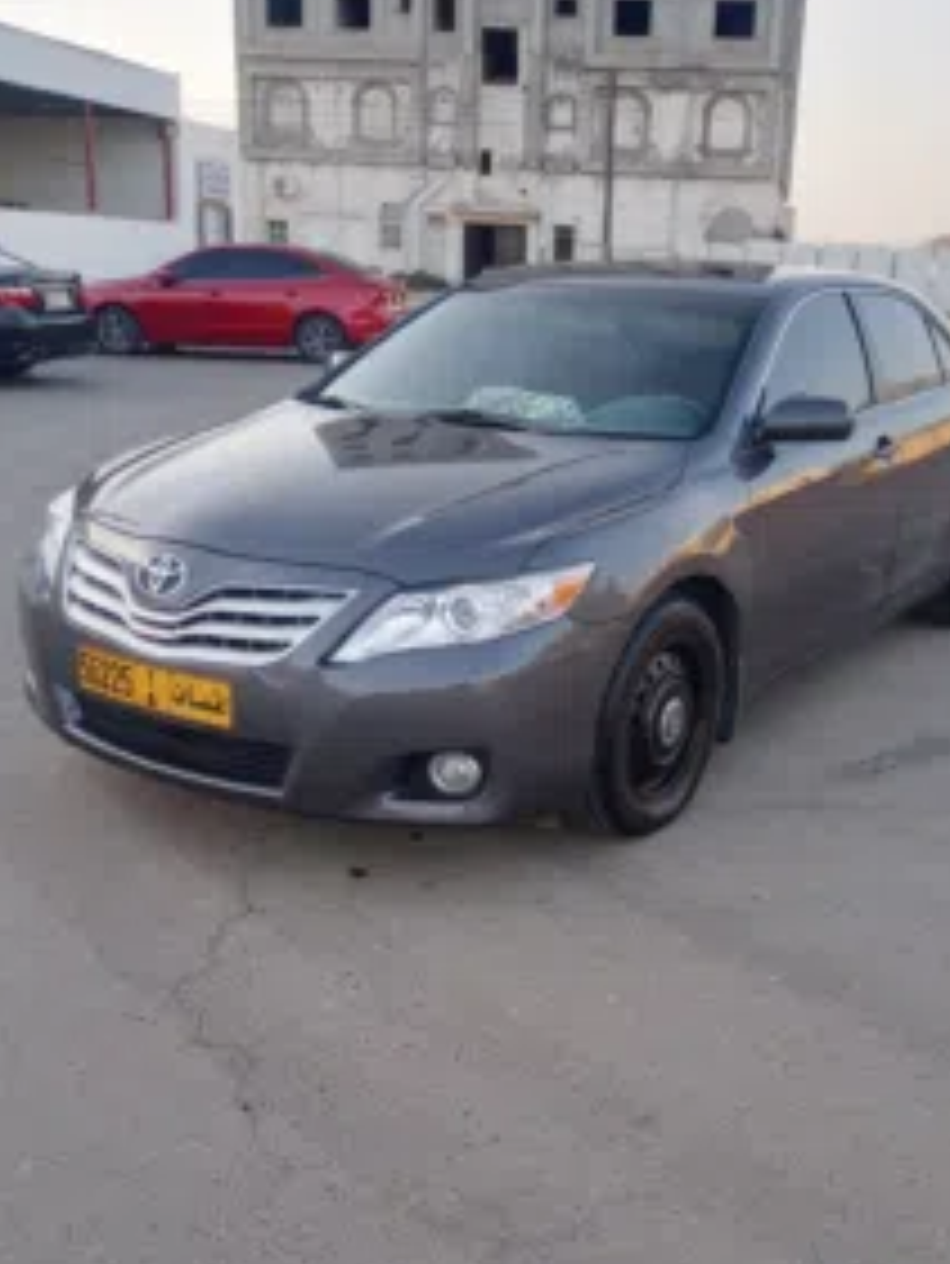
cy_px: 666
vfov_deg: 50.1
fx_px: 1353
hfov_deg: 38.5
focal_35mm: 37
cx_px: 581
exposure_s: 1/100
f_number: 1.8
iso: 110
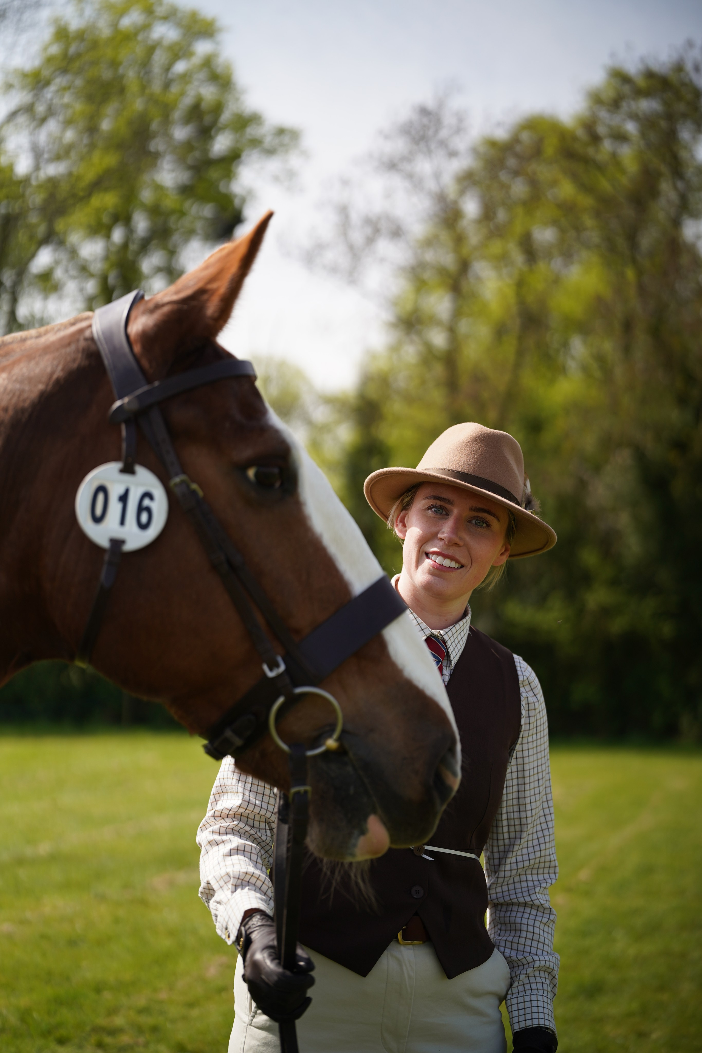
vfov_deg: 36.2
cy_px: 526
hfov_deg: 24.6
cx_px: 351
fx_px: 1609
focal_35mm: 55
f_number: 1.8
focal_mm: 55
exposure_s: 1/3200
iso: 125
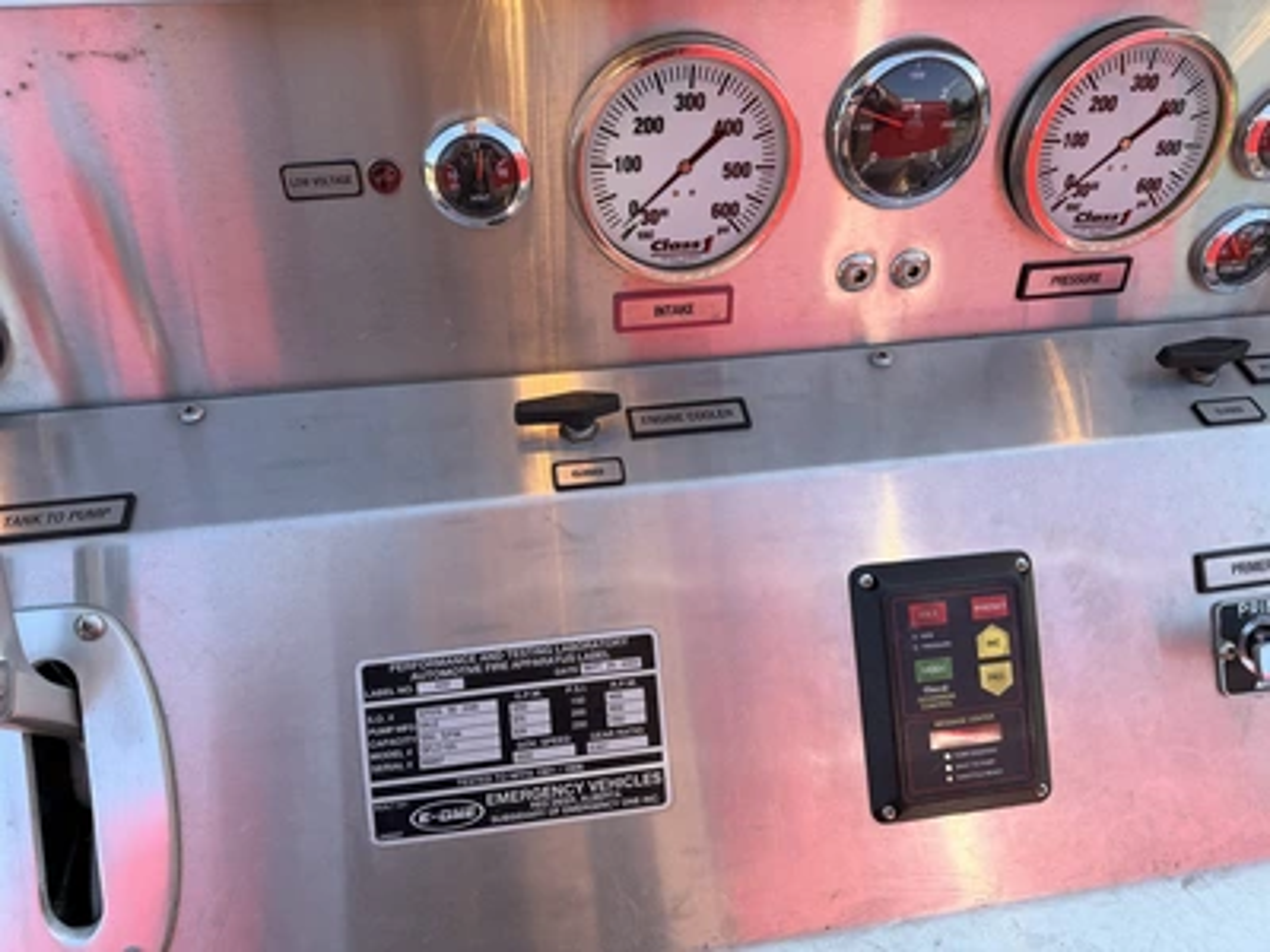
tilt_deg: -44.4
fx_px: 881
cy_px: 476
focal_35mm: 24
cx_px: 635
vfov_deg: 56.8
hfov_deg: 71.6
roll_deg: -2.0
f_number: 1.78
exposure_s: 1/1464
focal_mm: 6.76
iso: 100
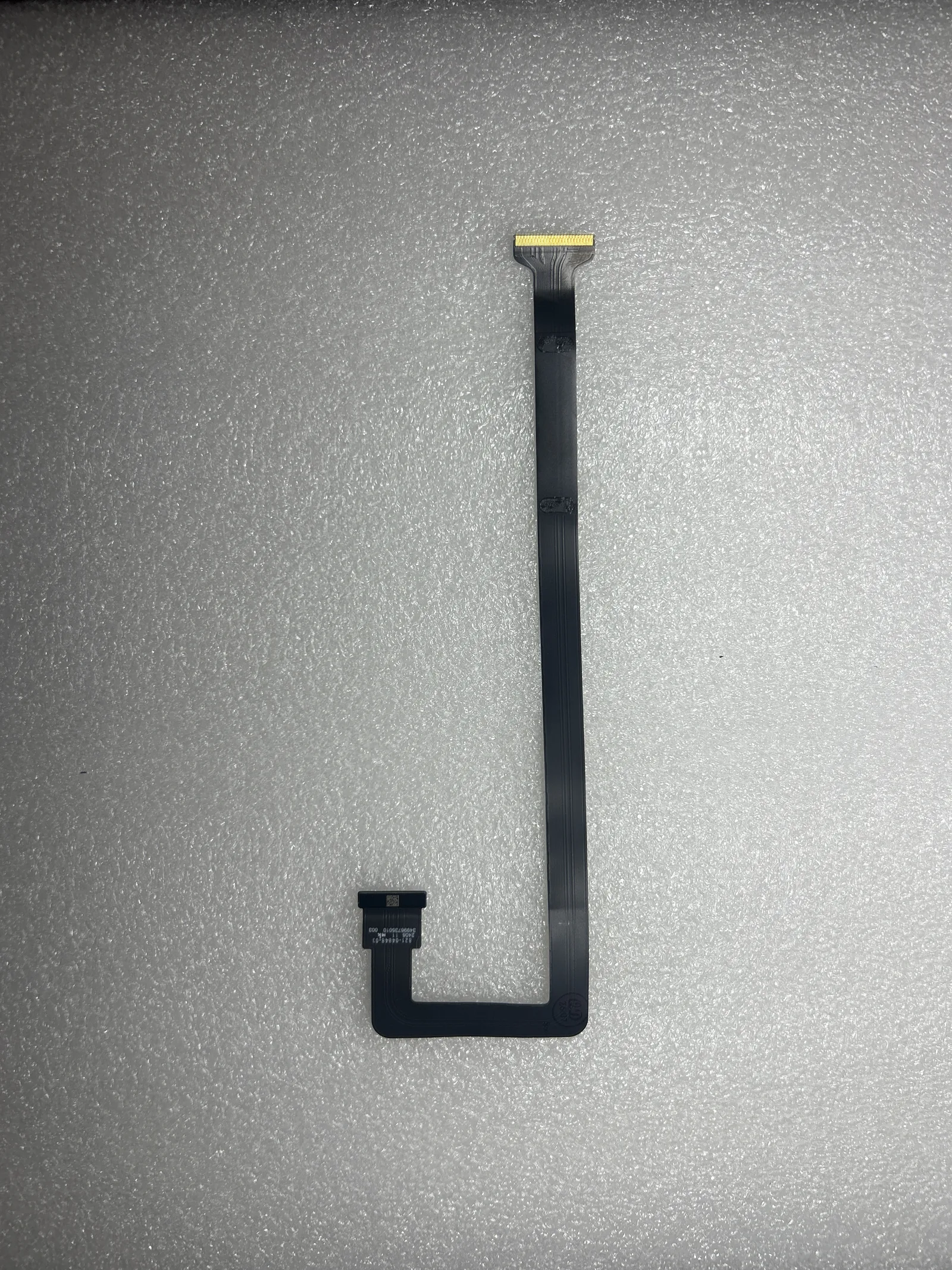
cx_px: 476
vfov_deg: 67.3
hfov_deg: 53.1
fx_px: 953
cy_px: 635
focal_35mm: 26
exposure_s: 1/769
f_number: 1.5
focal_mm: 5.7
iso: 50
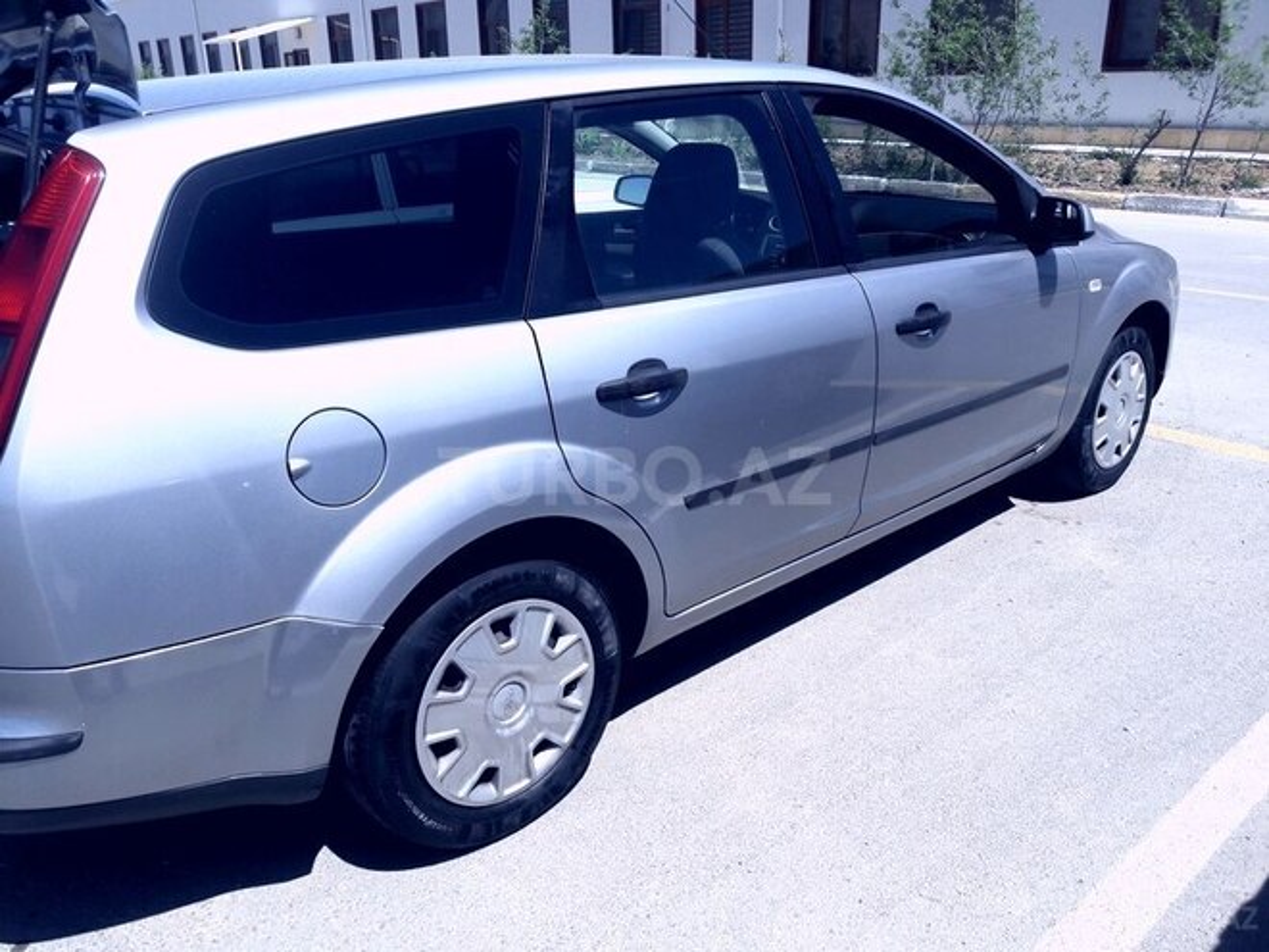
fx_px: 1026
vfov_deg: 49.7
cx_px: 634
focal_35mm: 28
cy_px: 476
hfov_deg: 63.4
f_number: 1.9
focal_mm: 3.7
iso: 40
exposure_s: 1/1626
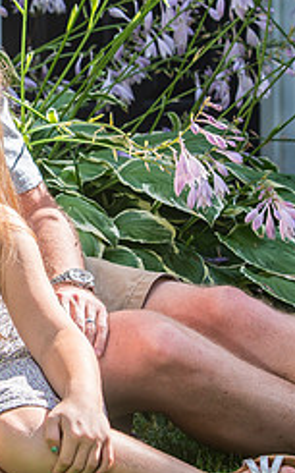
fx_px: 3282
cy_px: 173
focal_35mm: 255
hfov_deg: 5.1
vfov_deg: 8.2
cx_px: -236
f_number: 6.3
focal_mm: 100
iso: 100
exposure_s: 1/160
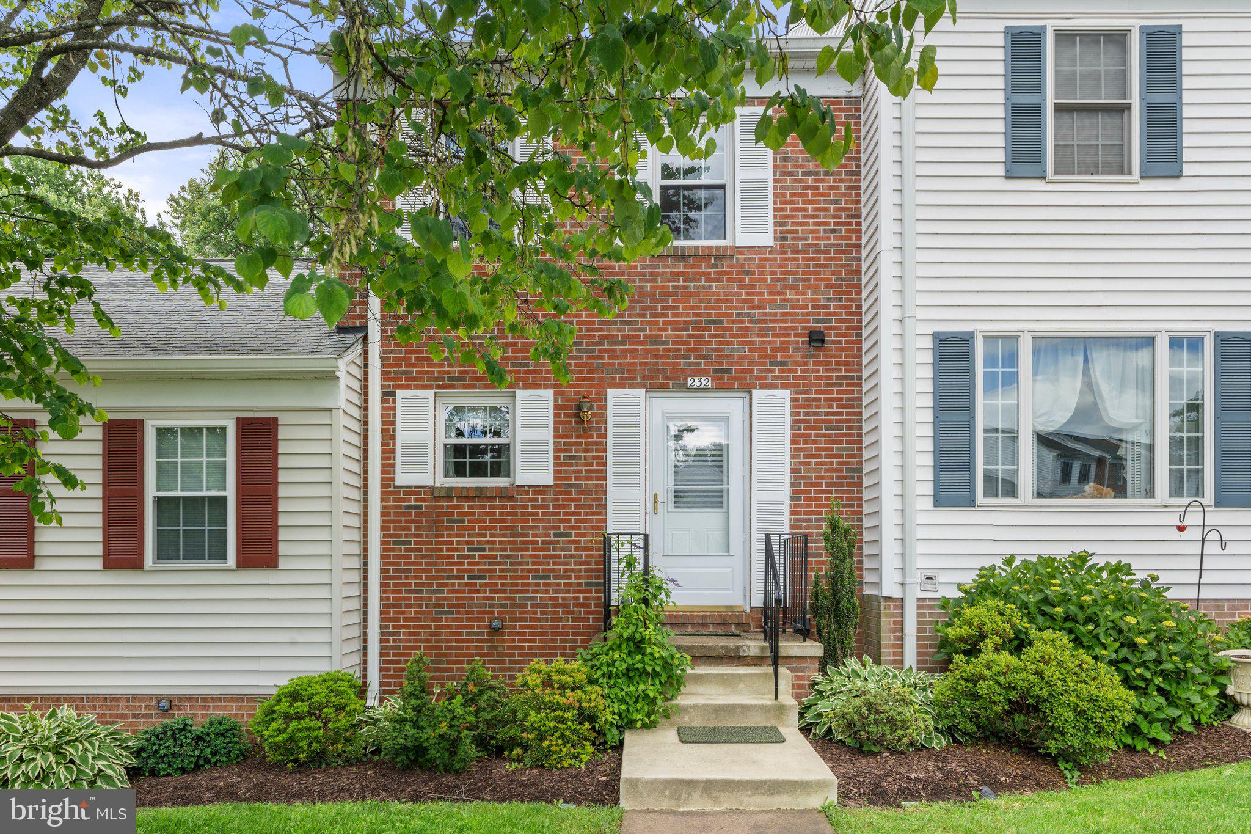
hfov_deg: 73.7
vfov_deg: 53.1
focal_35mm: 24
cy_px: 417
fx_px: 834
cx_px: 626
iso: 250
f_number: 13
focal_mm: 24
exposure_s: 1/50
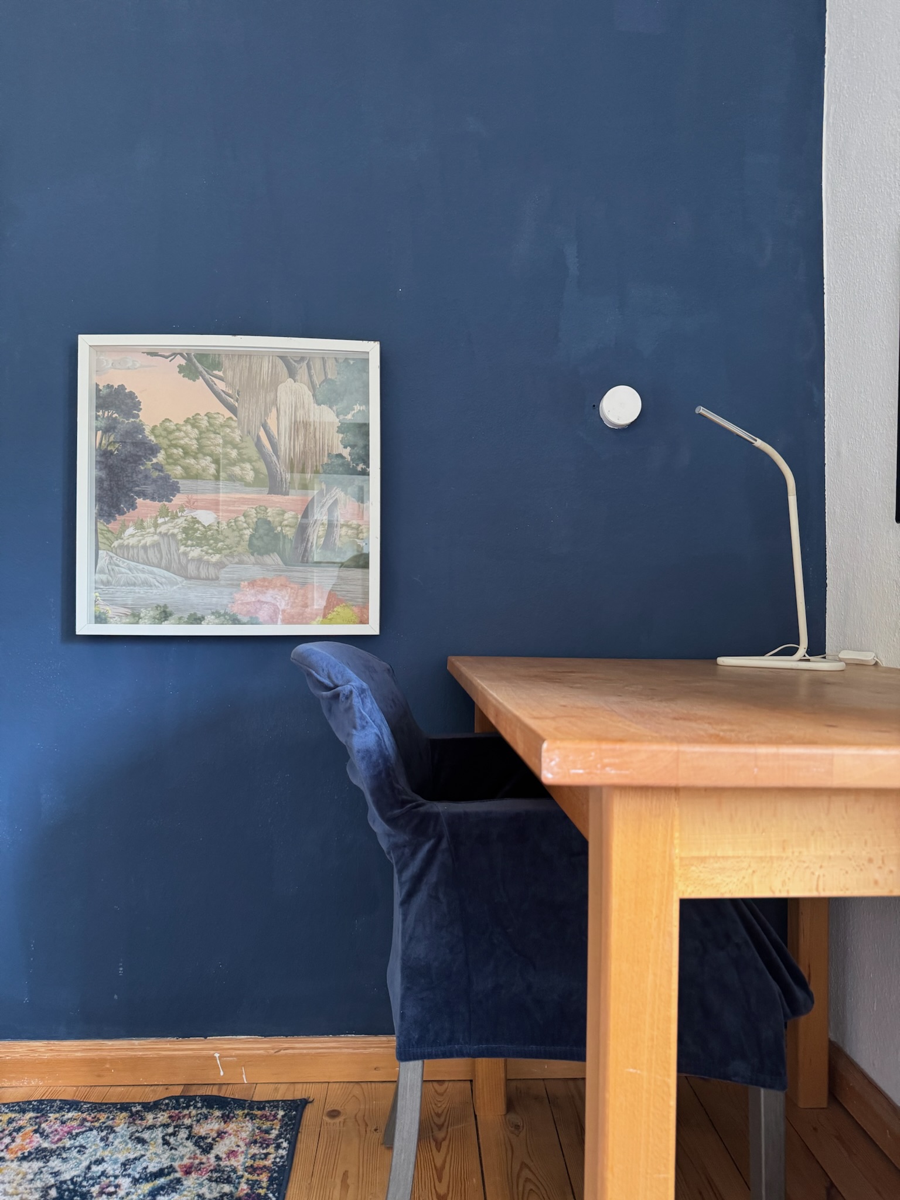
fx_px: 832
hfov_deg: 56.8
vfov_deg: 71.6
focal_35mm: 24
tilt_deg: +0.4
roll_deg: +0.2
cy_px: 600
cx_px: 450
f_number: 1.78
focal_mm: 6.76
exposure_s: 1/50
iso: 200
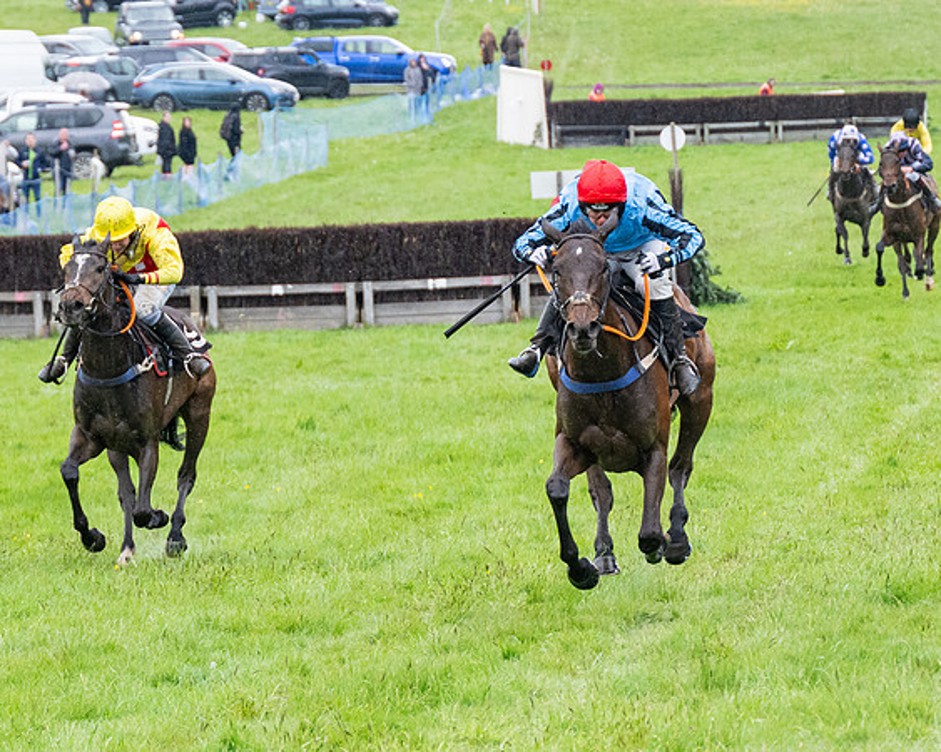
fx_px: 7036
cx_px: 494
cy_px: 319
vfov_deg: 6.1
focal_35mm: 253
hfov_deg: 7.7
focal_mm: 98
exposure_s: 1/1000
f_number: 4
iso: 1000
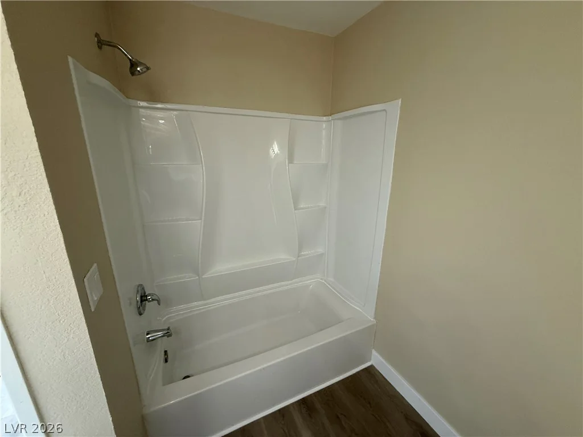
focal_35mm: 14
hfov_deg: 102.1
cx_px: 292
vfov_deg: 85.7
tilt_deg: -13.6
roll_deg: -1.4
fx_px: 236
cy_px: 218
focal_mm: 2.22
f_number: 2.2
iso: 320
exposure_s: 1/60
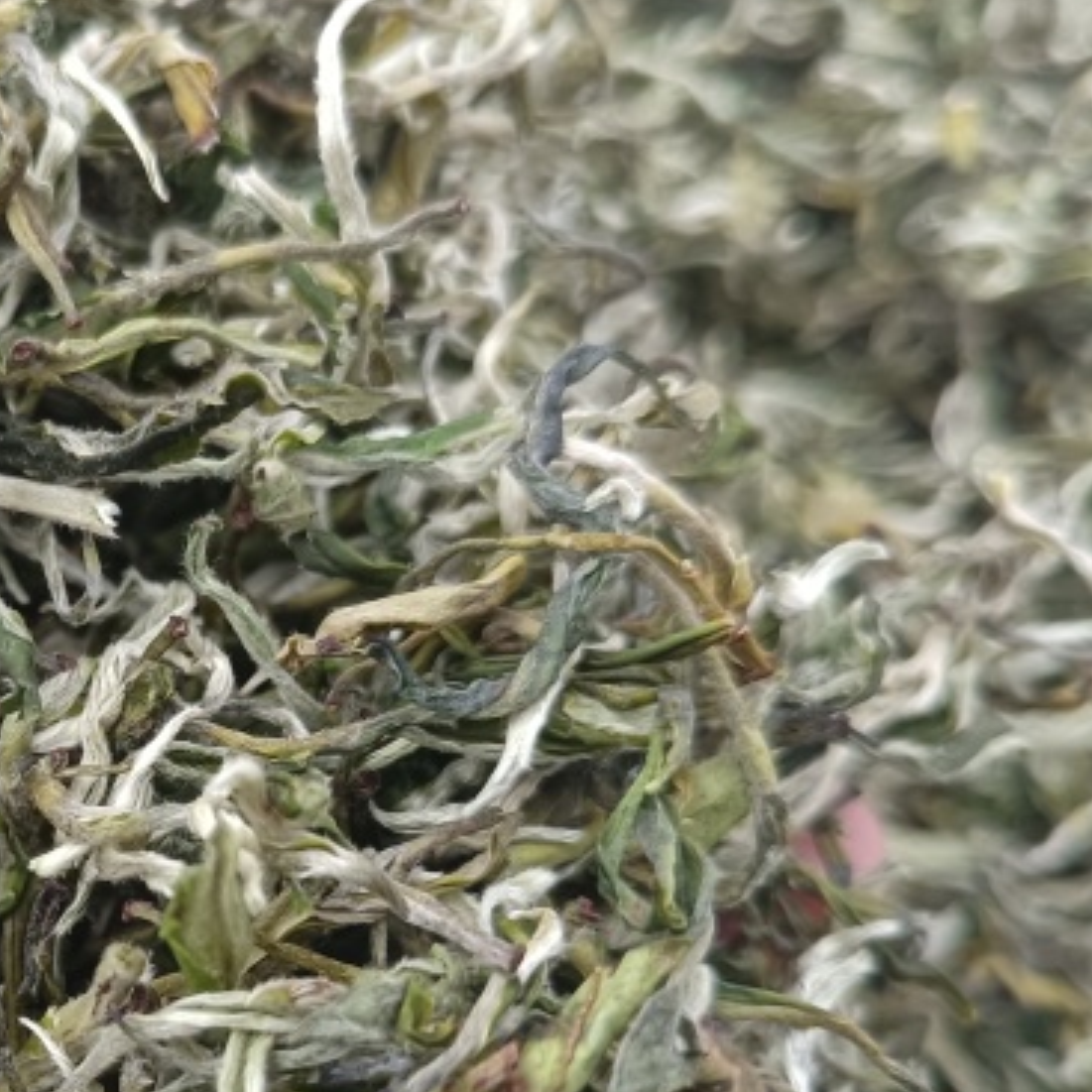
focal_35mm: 52
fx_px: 1856
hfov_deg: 30.5
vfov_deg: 32.5
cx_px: 3
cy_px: 735
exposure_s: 1/100
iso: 162
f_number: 1.9
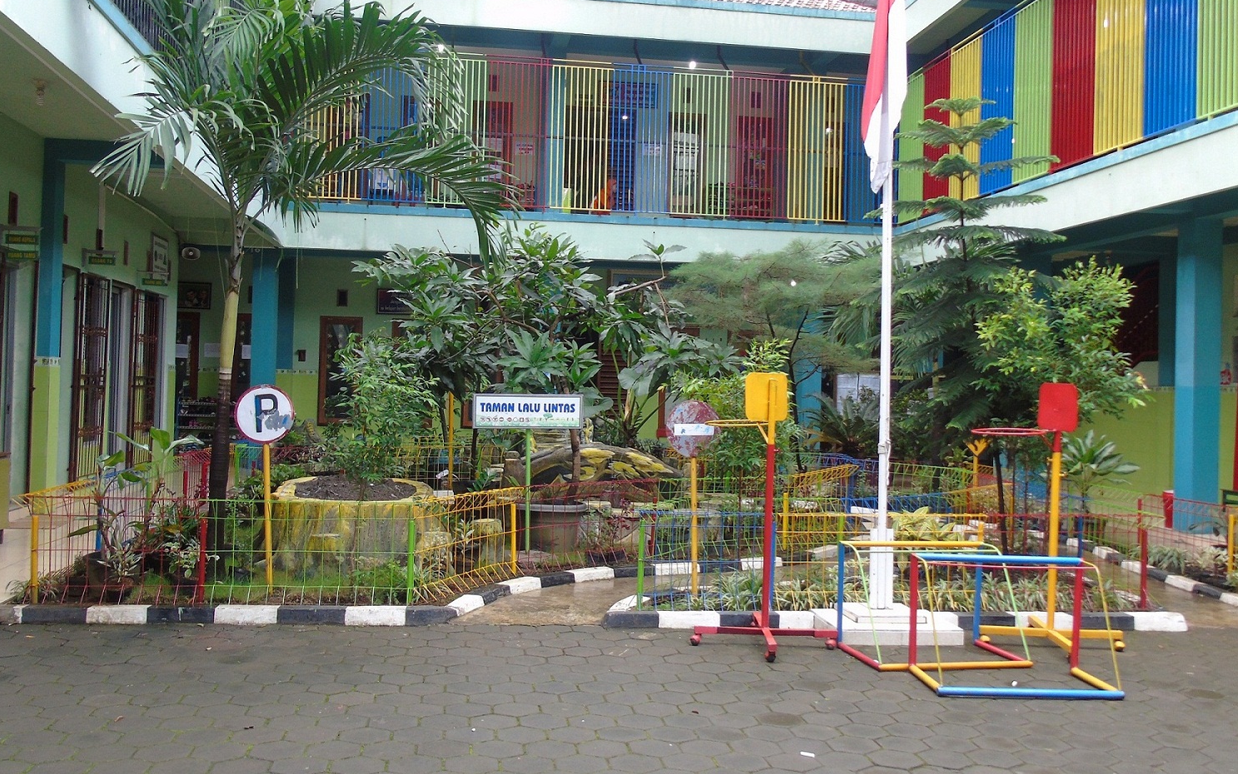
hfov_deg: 61.2
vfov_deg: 40.6
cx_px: 619
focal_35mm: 31
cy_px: 362
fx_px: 1046
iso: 100
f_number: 3.6
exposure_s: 1/30
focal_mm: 5.2
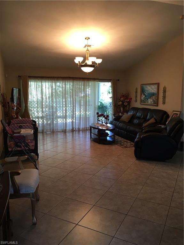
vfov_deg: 61.7
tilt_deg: -8.2
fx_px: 206
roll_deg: -0.9
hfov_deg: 48.2
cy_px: 122
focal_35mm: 29
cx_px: 92
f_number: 2.2
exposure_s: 1/30
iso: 64
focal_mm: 4.15
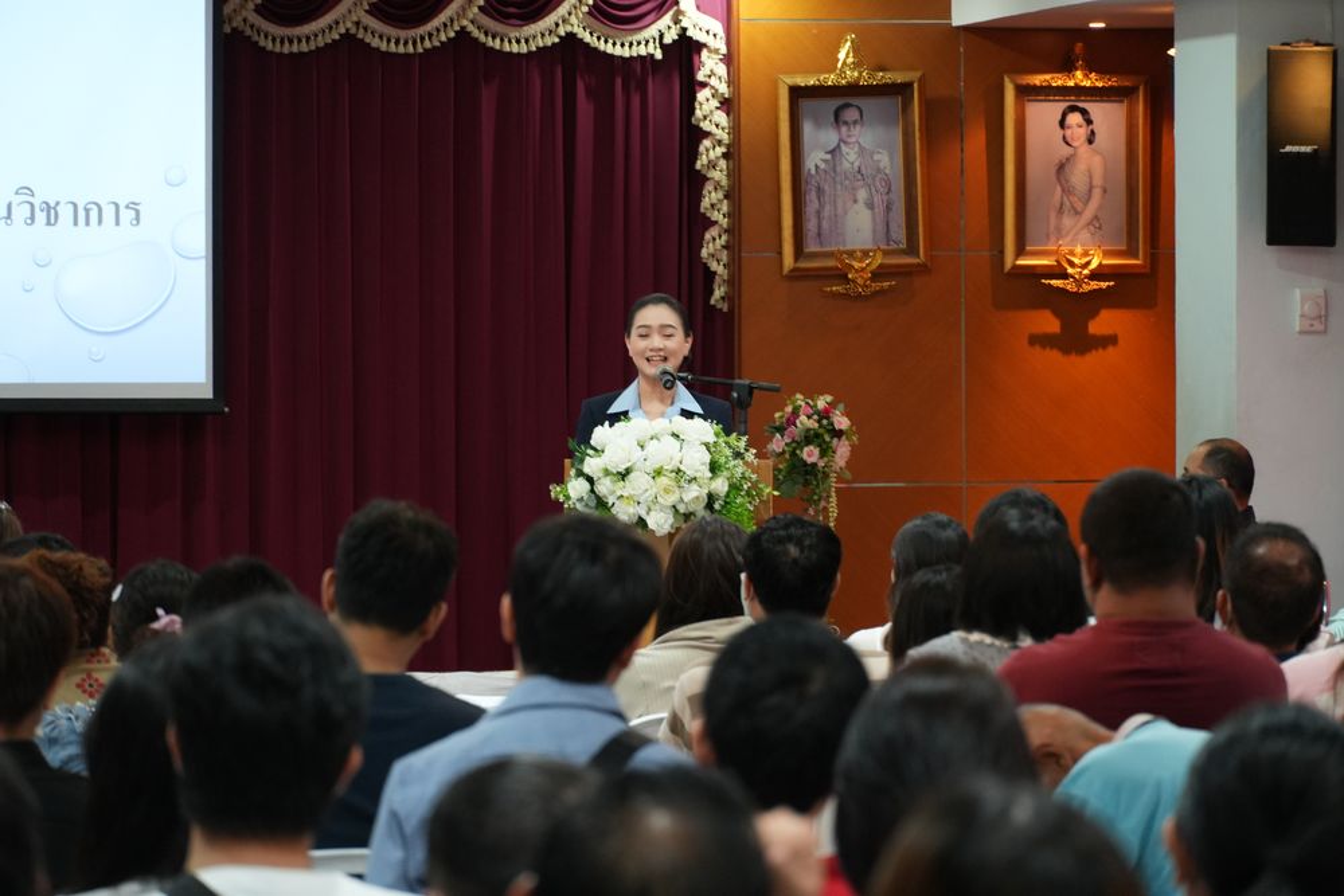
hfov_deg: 10.2
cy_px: 448
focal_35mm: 202
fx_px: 7561
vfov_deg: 6.8
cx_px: 672
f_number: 5.6
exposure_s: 1/30
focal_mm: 135
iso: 1600
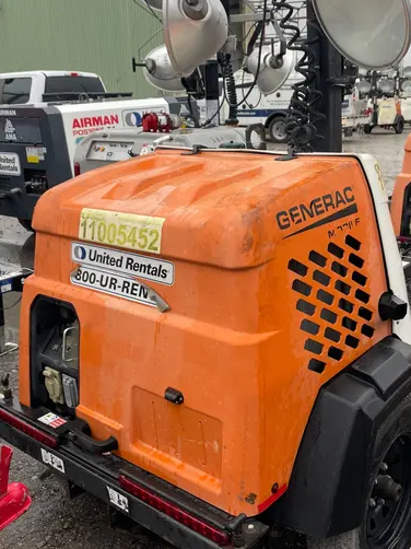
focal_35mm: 38
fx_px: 602
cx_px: 246
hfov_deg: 37.5
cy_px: 229
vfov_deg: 48.8
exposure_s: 1/154
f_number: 1.6
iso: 32
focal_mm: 4.2
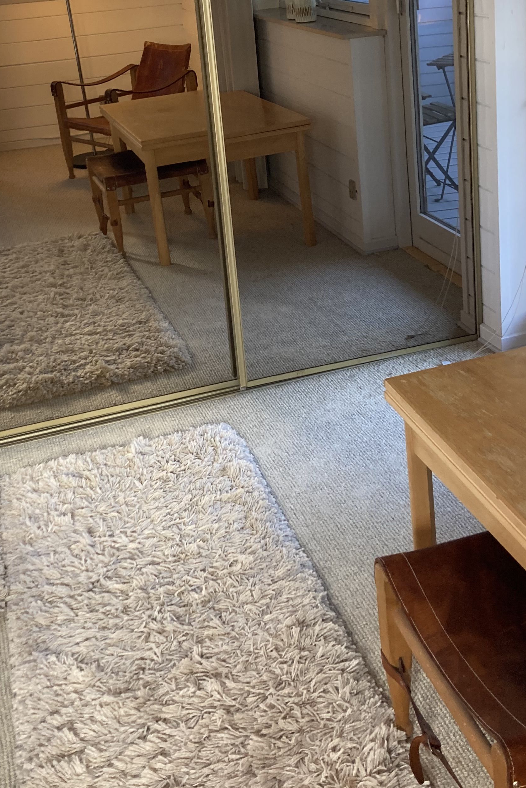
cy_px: 197
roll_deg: +5.5
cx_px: 222
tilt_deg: -14.6
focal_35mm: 47
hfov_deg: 28.6
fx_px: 1030
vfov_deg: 40.7
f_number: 1.8
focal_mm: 3.99
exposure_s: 1/60
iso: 100
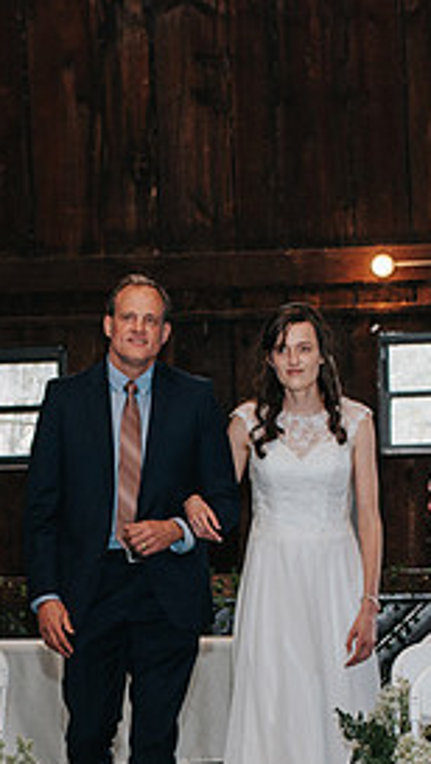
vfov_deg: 17.7
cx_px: 44
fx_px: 2413
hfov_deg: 10.2
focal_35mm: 119
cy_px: 723
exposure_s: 1/200
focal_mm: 35
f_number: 3.2
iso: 1000
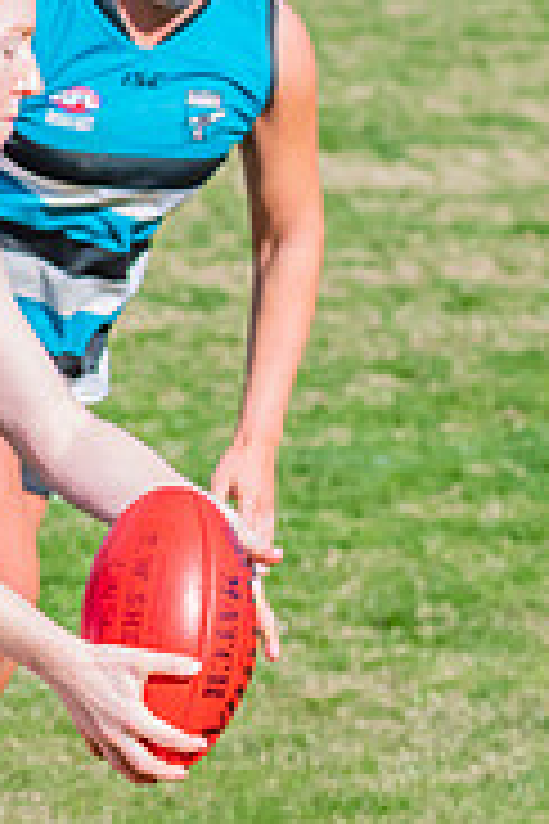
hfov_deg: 2.1
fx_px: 14936
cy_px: 555
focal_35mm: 653
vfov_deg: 3.2
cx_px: 58
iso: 800
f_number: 9
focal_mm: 150
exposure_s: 1/1600
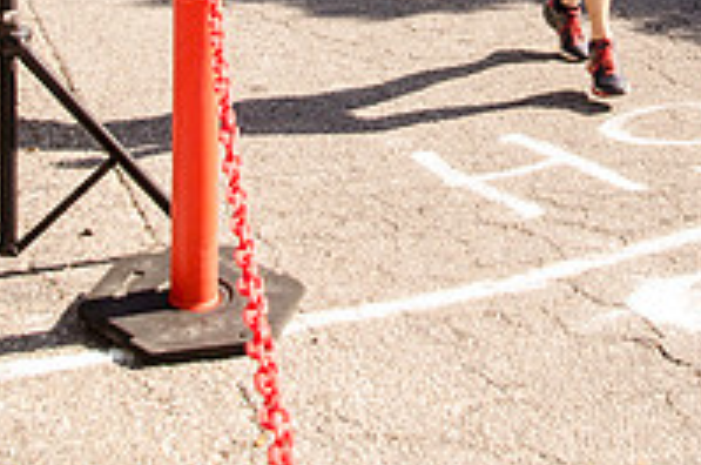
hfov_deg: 28.3
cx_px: 560
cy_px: -187
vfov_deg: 17.8
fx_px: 1361
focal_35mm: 70
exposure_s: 1/1600
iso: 640
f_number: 5
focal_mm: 16
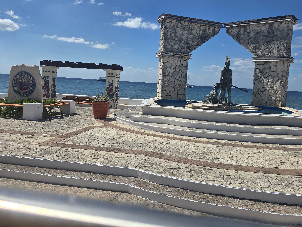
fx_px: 244
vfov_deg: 49.6
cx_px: 175
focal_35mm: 28
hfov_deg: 63.1
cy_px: 99
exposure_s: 1/7891
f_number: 1.8
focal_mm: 5.4
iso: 64
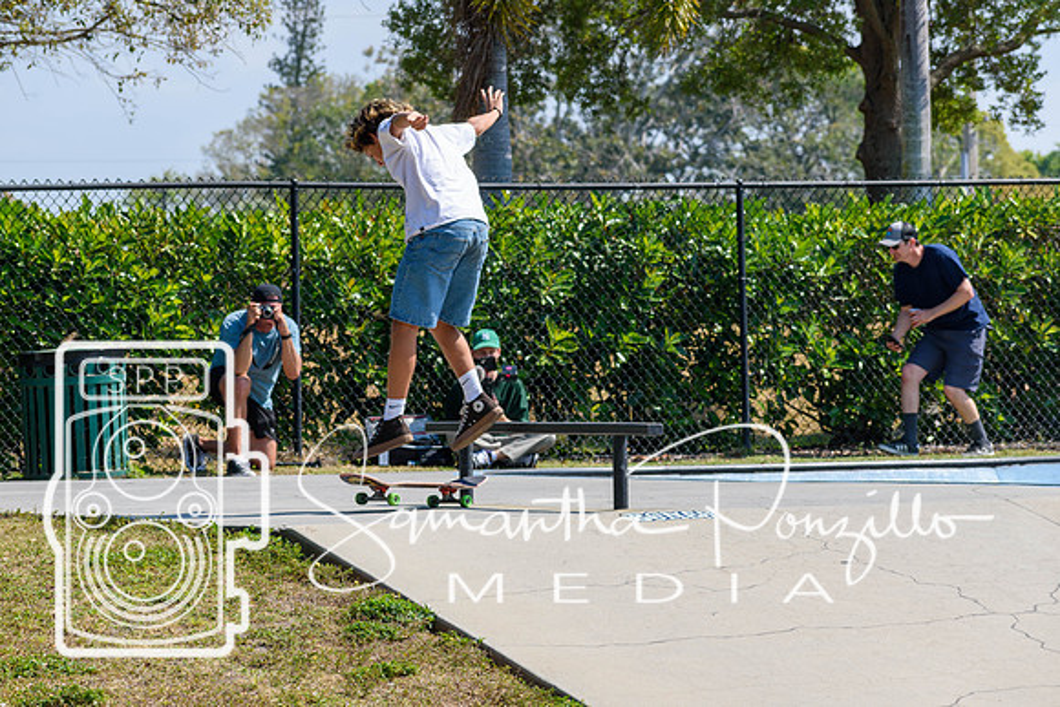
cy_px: 354
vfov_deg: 7.5
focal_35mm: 183
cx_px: 530
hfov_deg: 11.2
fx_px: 5389
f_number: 7.1
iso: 200
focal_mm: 122
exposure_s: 1/800
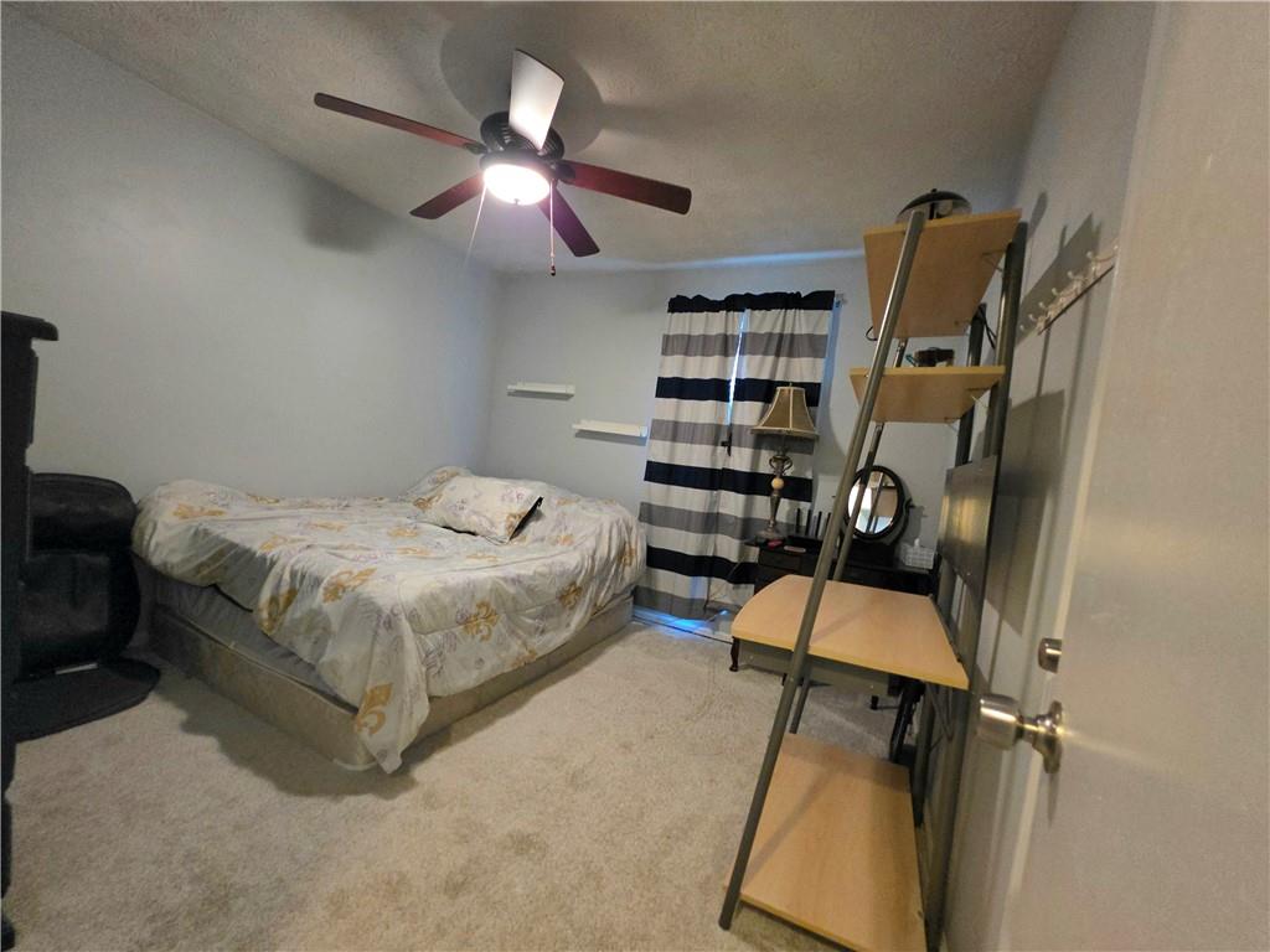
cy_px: 476
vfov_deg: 89.9
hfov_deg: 106.2
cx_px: 635
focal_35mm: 13
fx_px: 477
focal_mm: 2.2
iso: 1000
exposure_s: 1/40
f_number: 1.9
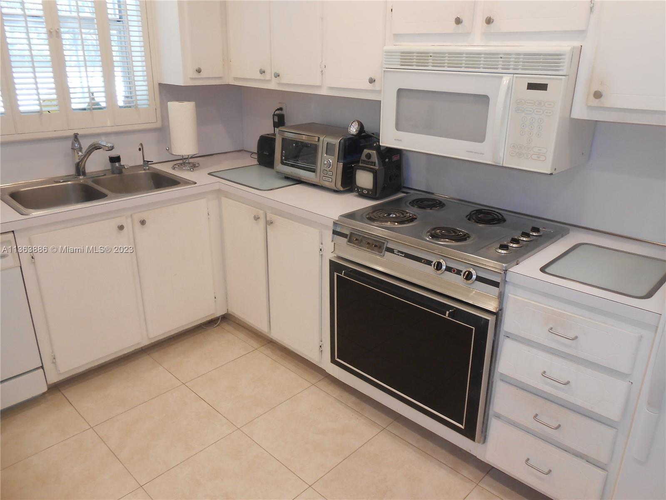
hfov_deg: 67.3
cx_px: 333
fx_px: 500
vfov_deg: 53.1
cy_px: 250
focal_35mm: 26
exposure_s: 1/30
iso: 100
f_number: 3.5
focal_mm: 4.6
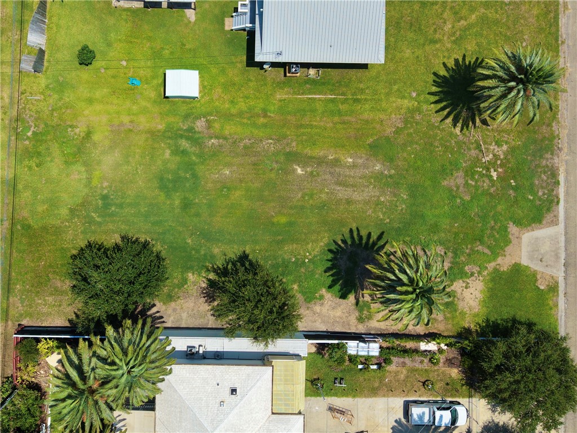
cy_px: 216
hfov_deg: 71.6
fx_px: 400
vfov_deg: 56.8
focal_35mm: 24
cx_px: 288
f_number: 1.8
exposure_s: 1/8000
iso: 200
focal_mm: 8.67
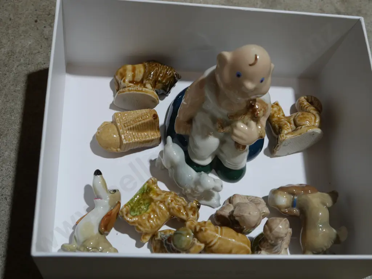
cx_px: 186
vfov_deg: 29.1
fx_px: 538
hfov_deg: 38.2
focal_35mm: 50
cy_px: 140
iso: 400
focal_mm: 25
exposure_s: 1/60
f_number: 6.3
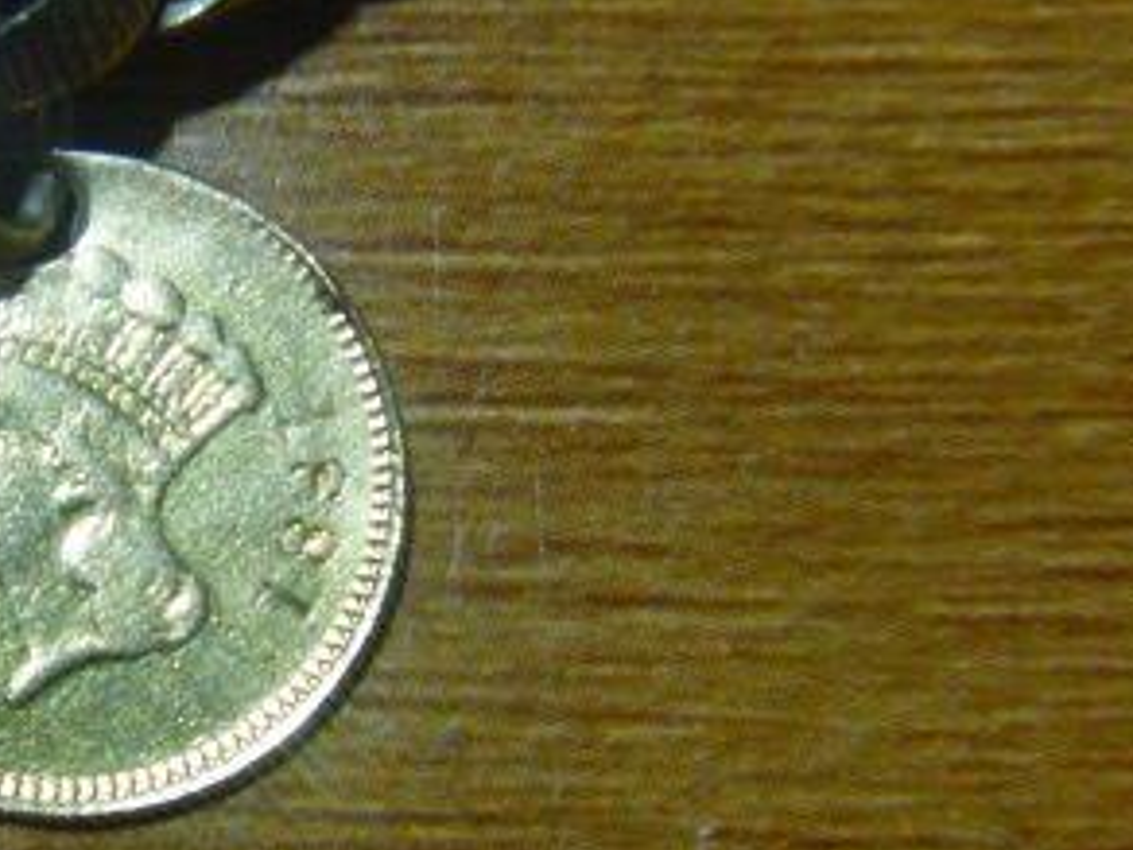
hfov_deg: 26.1
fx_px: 2357
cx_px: 89
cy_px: 431
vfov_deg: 20.4
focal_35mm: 72
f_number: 3.5
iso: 400
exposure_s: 1/10
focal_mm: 6.3
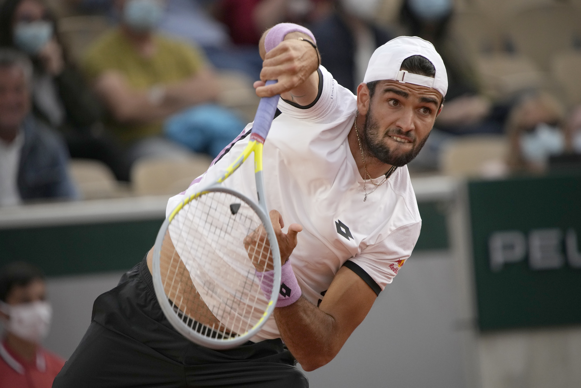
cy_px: 194
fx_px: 9683
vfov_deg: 2.3
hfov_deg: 3.4
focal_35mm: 600
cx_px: 290
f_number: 6.3
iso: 2500
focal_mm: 600
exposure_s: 1/3200
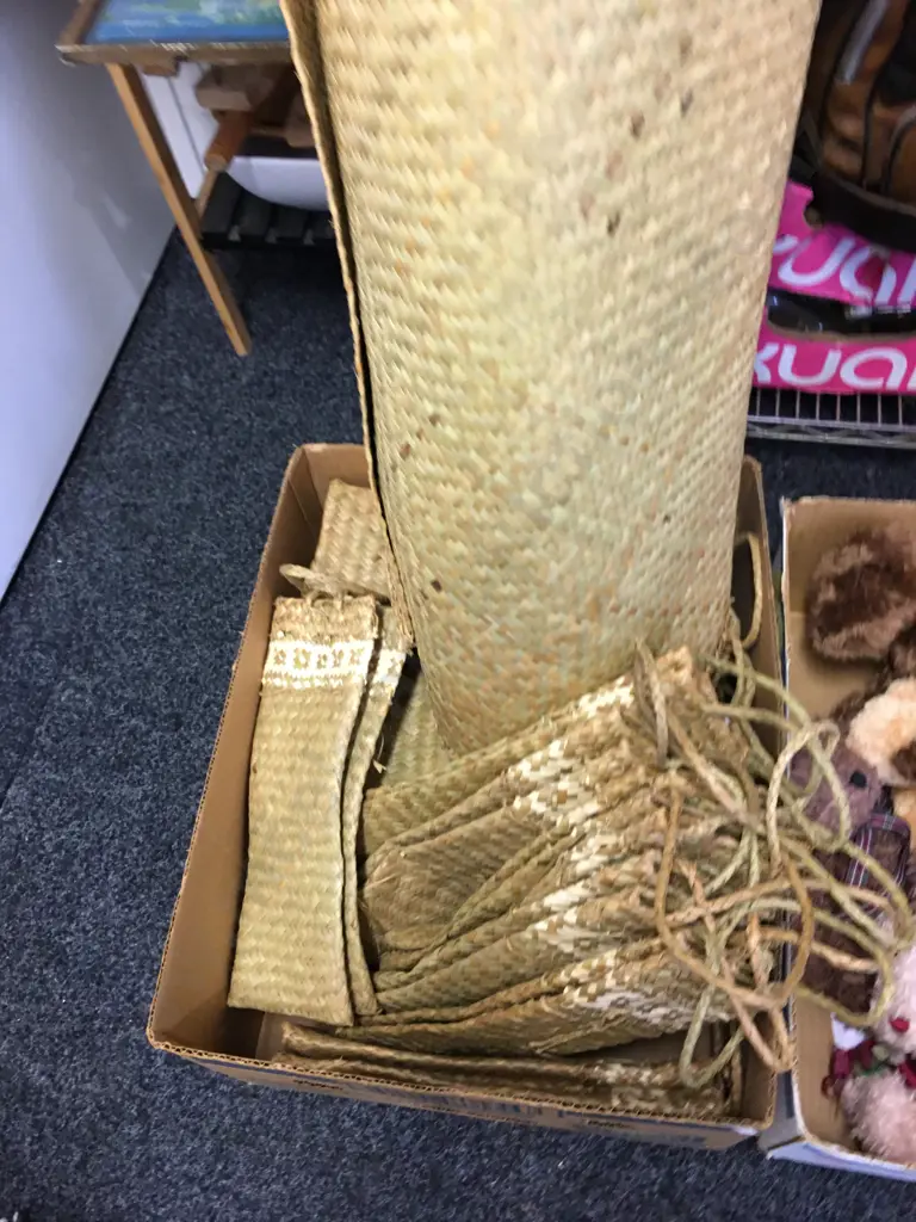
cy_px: 611
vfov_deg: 61.7
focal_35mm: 29
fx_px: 1023
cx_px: 458
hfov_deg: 48.2
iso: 100
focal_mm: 4.15
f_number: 2.2
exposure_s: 1/17
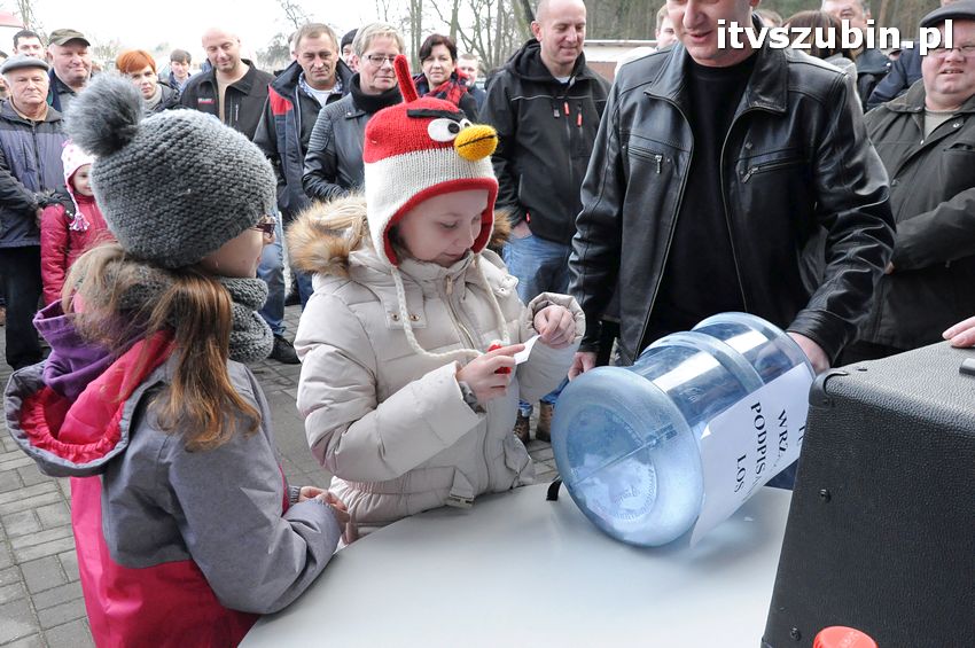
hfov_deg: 57.3
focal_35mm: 33
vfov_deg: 39.9
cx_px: 488
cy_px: 324
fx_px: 893
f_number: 9
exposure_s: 1/320
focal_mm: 22
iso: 2500
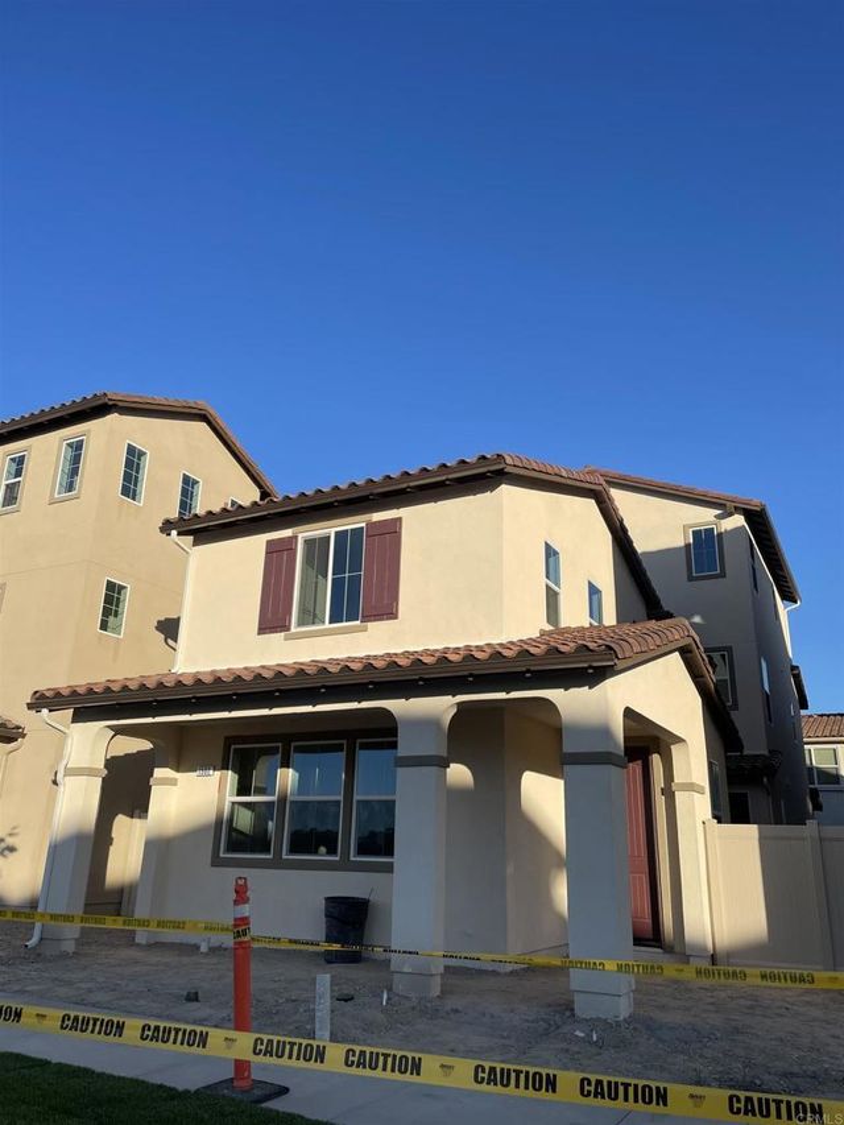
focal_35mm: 26
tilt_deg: +19.5
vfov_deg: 67.3
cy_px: 562
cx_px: 422
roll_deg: -1.3
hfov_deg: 53.1
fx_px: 845
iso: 32
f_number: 1.6
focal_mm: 4.2
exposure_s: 1/3205
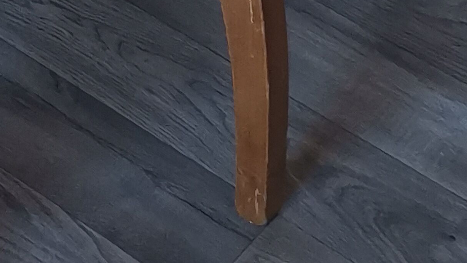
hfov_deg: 13.1
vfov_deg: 7.3
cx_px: -98
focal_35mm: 160
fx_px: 1981
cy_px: -238
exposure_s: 1/100
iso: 200
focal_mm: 4.75
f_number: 1.8
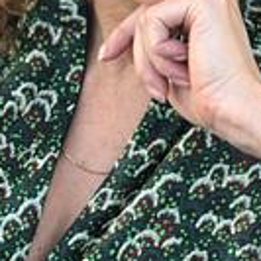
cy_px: -12
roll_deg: -1.3
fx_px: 1288
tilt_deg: -11.4
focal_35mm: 151
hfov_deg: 11.6
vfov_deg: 11.4
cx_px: 145
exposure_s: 1/60
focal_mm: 6.6
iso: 20
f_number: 2.8
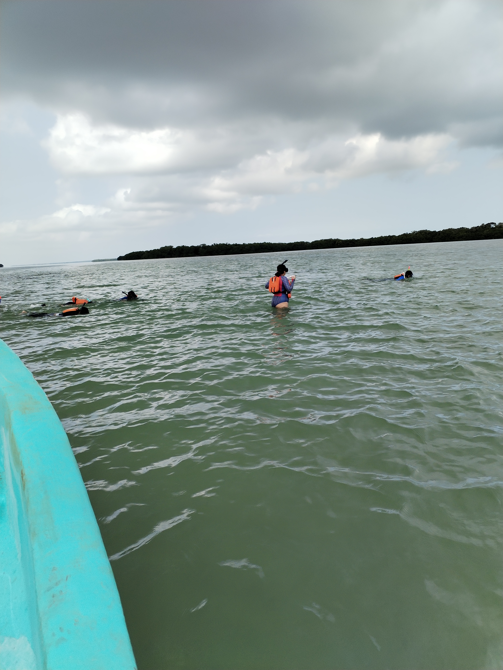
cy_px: 335
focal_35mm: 29
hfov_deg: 48.2
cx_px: 252
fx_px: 562
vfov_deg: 61.7
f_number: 1.8
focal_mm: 4.75
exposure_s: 1/1244
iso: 100
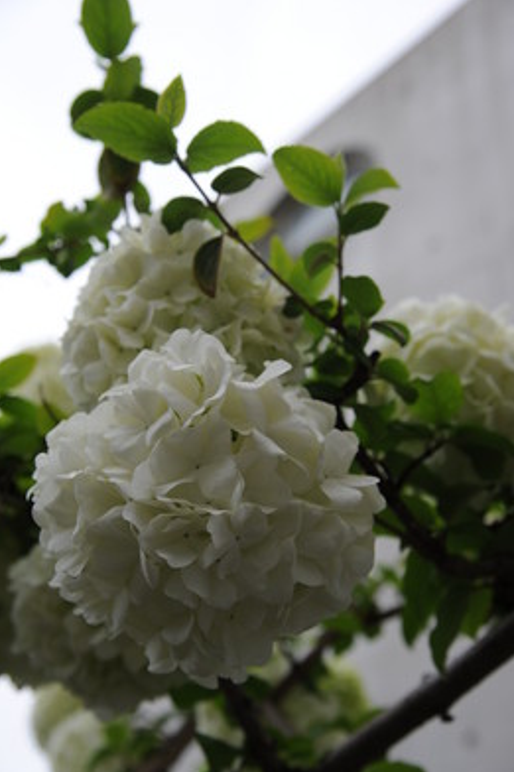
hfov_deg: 26.5
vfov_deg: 38.9
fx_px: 1093
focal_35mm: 51
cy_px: 390
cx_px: 256
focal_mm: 50
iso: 400
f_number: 5
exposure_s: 1/200
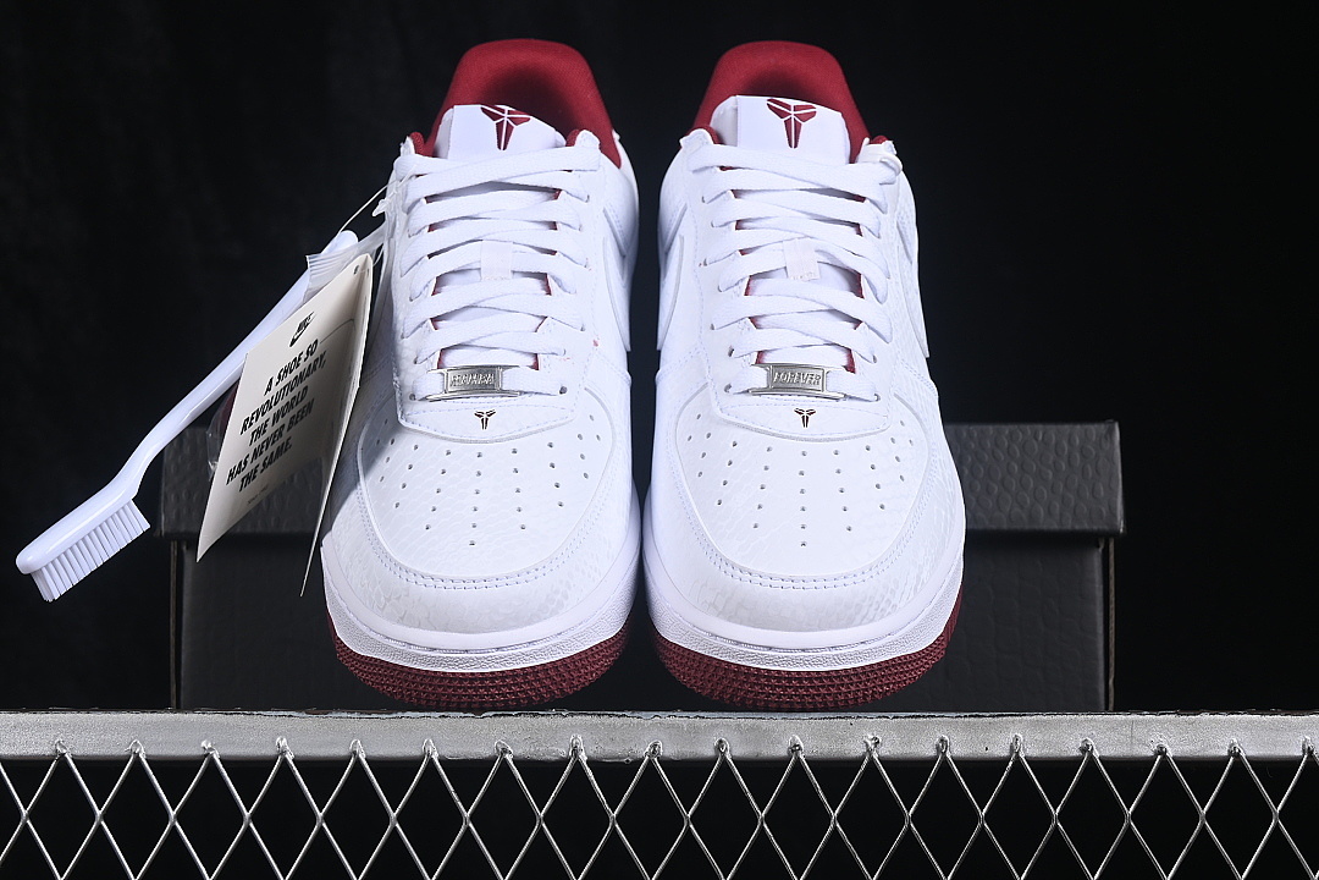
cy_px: 440
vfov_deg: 18.2
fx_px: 2748
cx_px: 660
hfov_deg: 27.0
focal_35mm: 75
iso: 160
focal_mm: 50
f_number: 8
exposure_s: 1/100
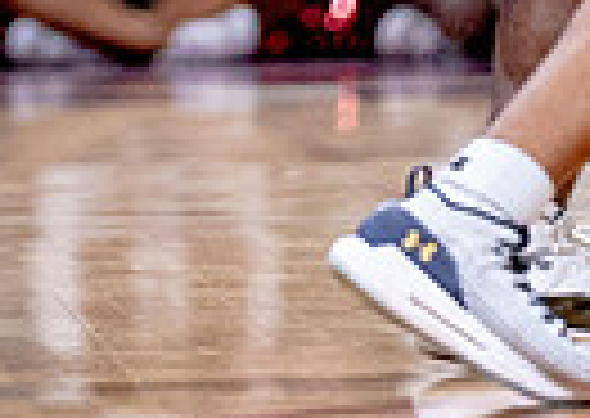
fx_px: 20484
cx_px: -56
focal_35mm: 1225
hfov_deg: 1.6
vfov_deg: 1.2
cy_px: -585
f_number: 2.8
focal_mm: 200
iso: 2500
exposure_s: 1/1500
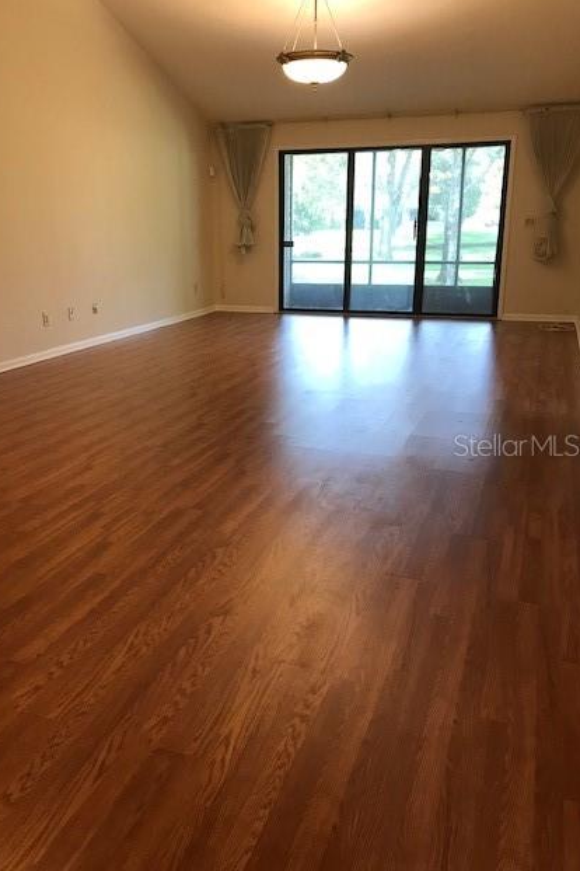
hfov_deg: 43.5
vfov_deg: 61.9
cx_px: 249
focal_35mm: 30
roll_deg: +0.5
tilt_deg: -14.7
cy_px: 445
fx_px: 725
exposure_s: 1/30
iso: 40
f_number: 1.8
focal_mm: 3.99
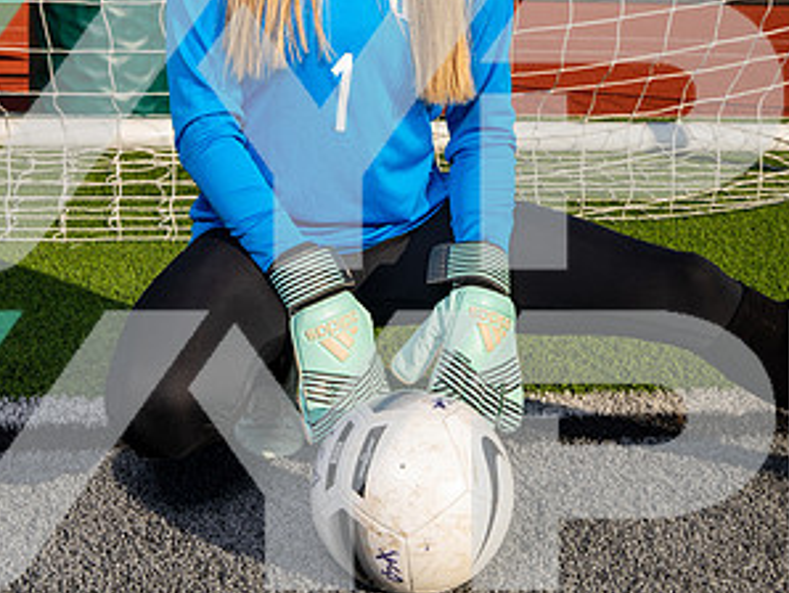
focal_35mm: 57
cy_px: 134
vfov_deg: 25.3
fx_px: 1300
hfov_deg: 33.8
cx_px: 389
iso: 100
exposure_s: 1/250
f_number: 8
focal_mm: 29
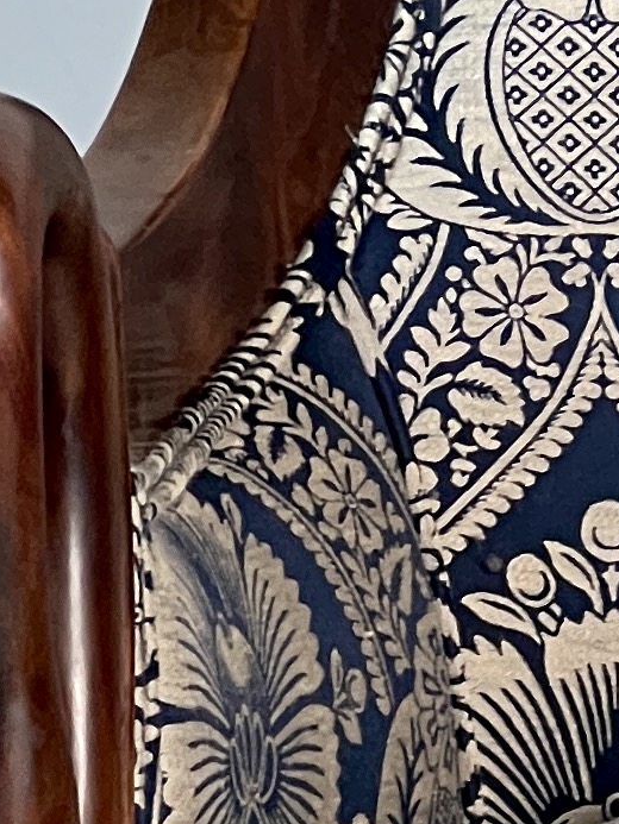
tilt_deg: -19.5
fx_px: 10678
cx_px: 1303
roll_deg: -0.7
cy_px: 1101
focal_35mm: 448
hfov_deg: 3.3
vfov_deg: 4.4
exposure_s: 1/60
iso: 320
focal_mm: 9
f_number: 2.8
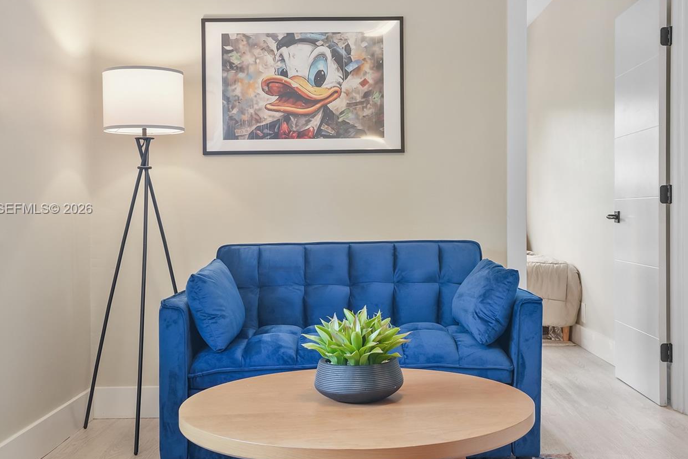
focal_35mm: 44
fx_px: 841
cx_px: 364
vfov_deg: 30.5
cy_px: 209
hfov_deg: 44.5
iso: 640
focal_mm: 34
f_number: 8
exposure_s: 1/20
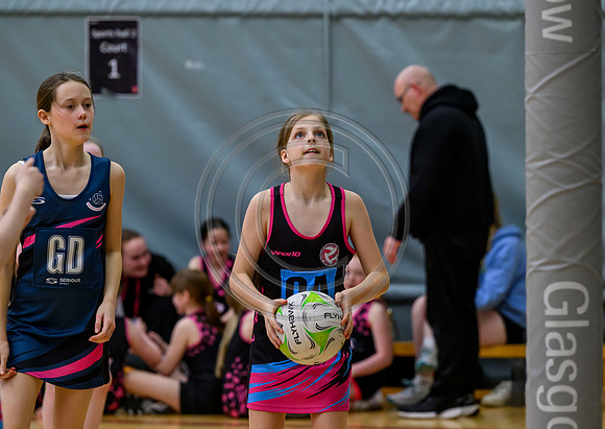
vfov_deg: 6.8
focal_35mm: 212
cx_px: 324
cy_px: 214
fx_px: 3630
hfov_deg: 9.5
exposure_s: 1/800
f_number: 4.5
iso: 4000
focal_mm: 200
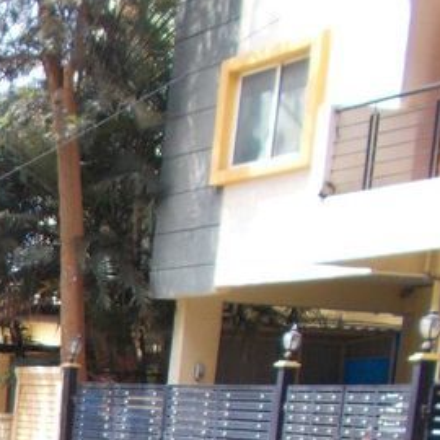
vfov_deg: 17.6
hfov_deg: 15.9
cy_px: 580
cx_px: -367
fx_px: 1323
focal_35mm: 92
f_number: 3.2
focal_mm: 4.6
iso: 80
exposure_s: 1/250
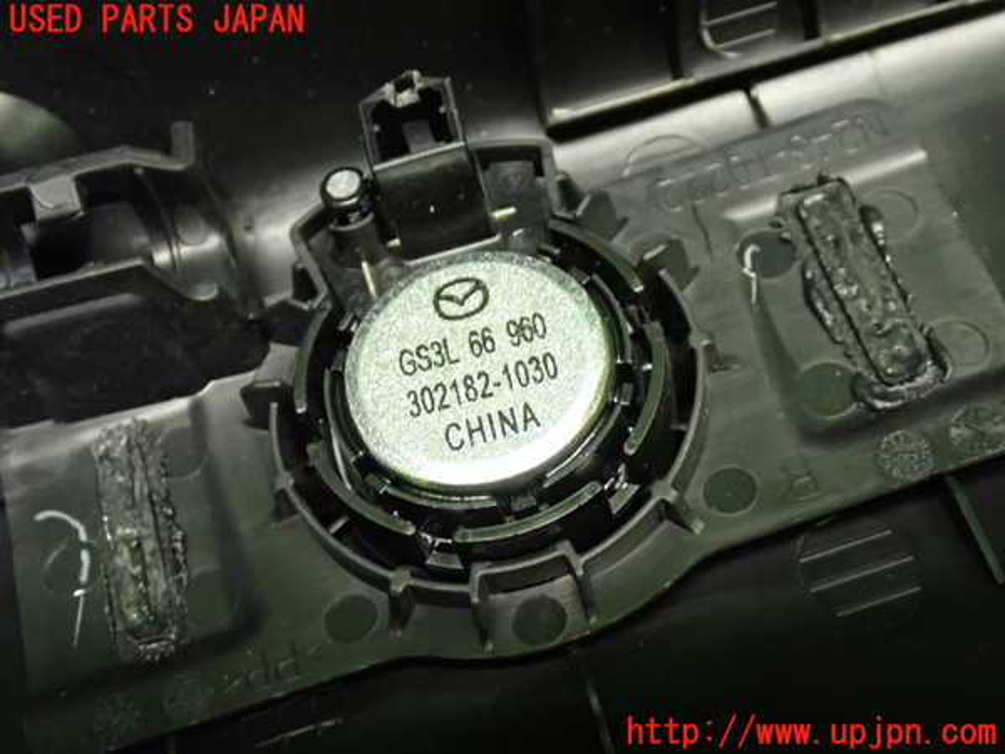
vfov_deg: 27.0
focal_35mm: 54
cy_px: 377
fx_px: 1568
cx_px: 502
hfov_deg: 35.5
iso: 800
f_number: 3.3
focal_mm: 9.65
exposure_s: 1/25
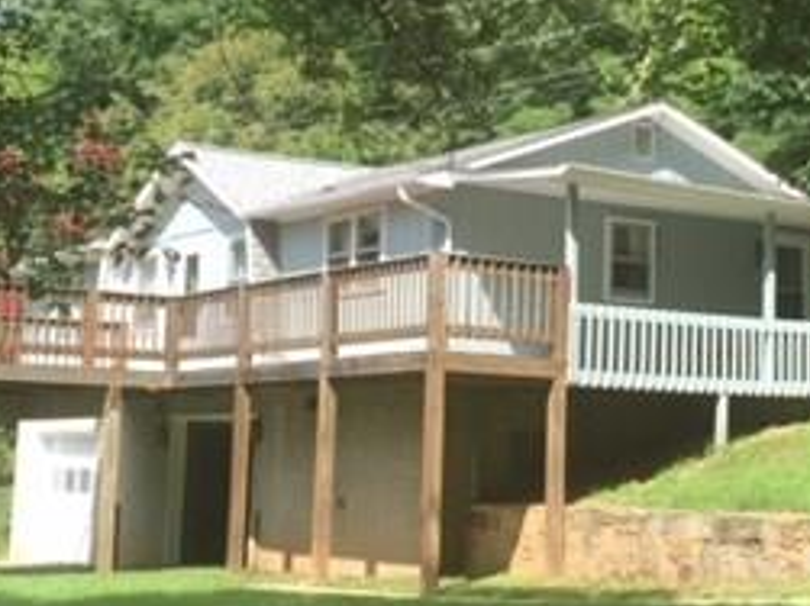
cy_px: 251
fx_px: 1731
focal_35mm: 74
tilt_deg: +7.9
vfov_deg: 19.9
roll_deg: -2.5
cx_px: 600
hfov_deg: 26.0
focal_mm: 4.15
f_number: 2.2
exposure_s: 1/775
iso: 32
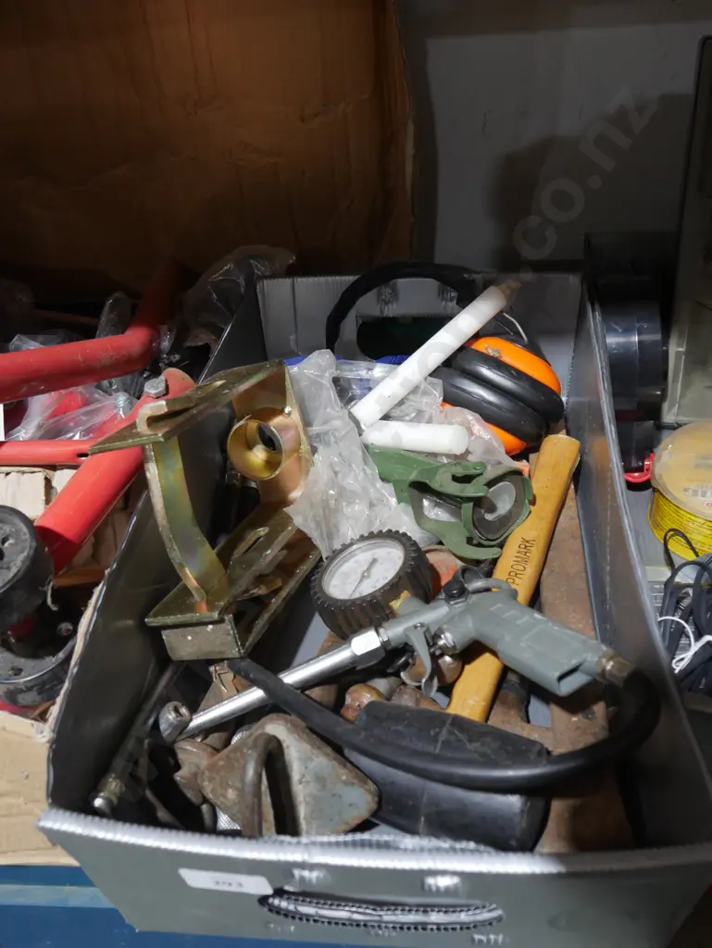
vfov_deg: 53.9
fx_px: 932
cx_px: 356
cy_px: 474
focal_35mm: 34
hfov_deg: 41.8
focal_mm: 17
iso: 1000
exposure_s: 1/60
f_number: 4
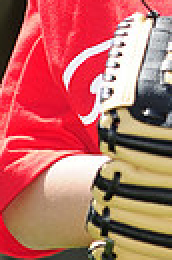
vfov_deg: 2.3
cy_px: -106
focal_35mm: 902
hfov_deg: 1.5
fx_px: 6500
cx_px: 281
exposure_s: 1/1000
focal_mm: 135
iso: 200
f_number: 3.5
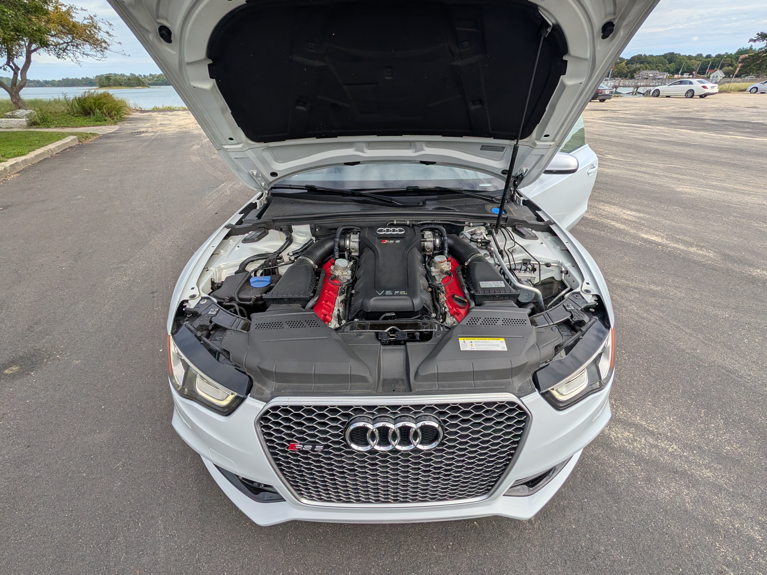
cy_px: 275
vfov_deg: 89.9
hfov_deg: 106.1
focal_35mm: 13
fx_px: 288
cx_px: 394
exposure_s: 1/3906
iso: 69
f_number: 1.7
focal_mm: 2.02
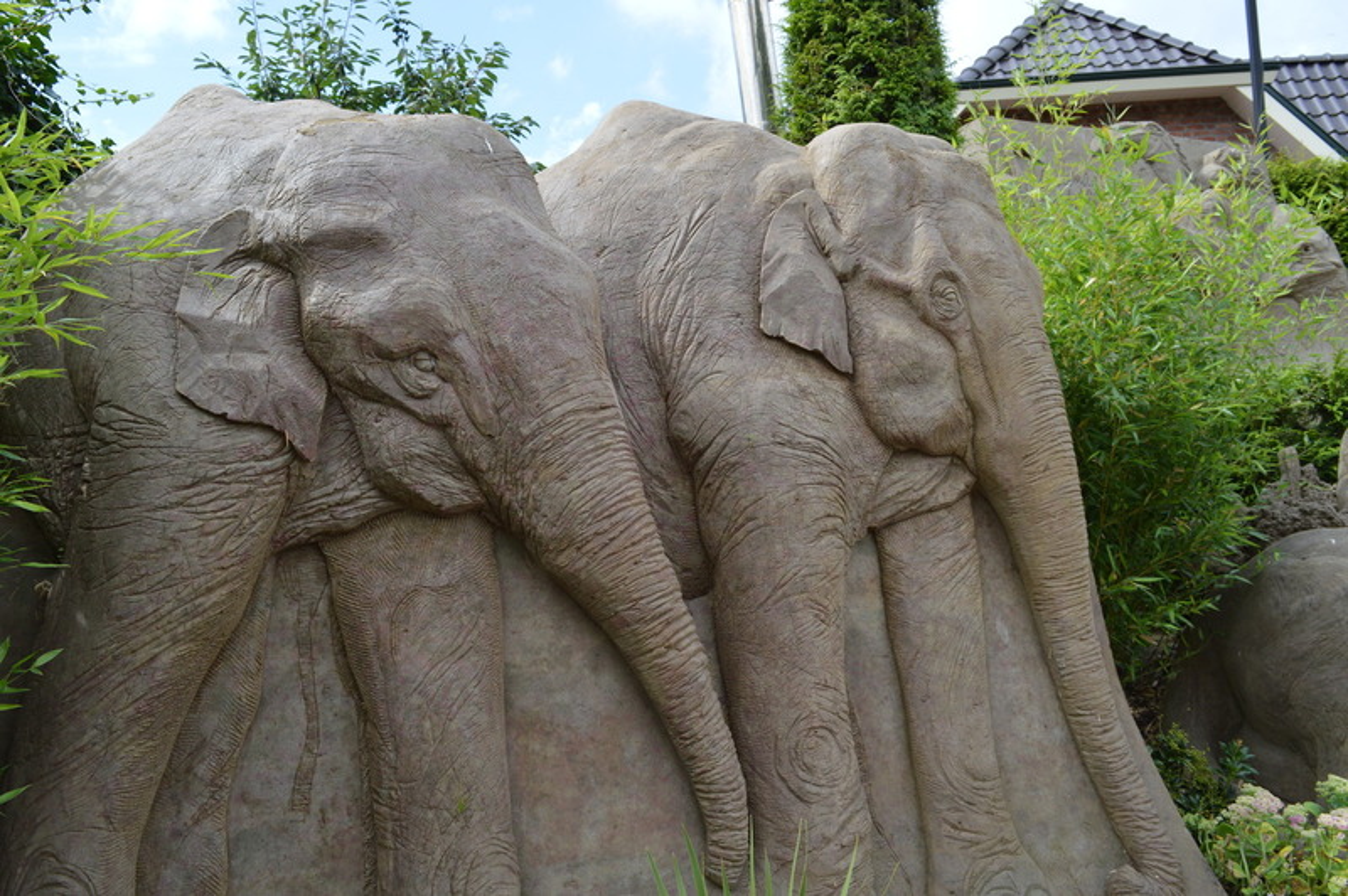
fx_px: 1010
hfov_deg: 67.4
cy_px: 448
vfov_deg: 47.9
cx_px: 674
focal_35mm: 27
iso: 110
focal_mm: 18
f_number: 8
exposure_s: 1/125
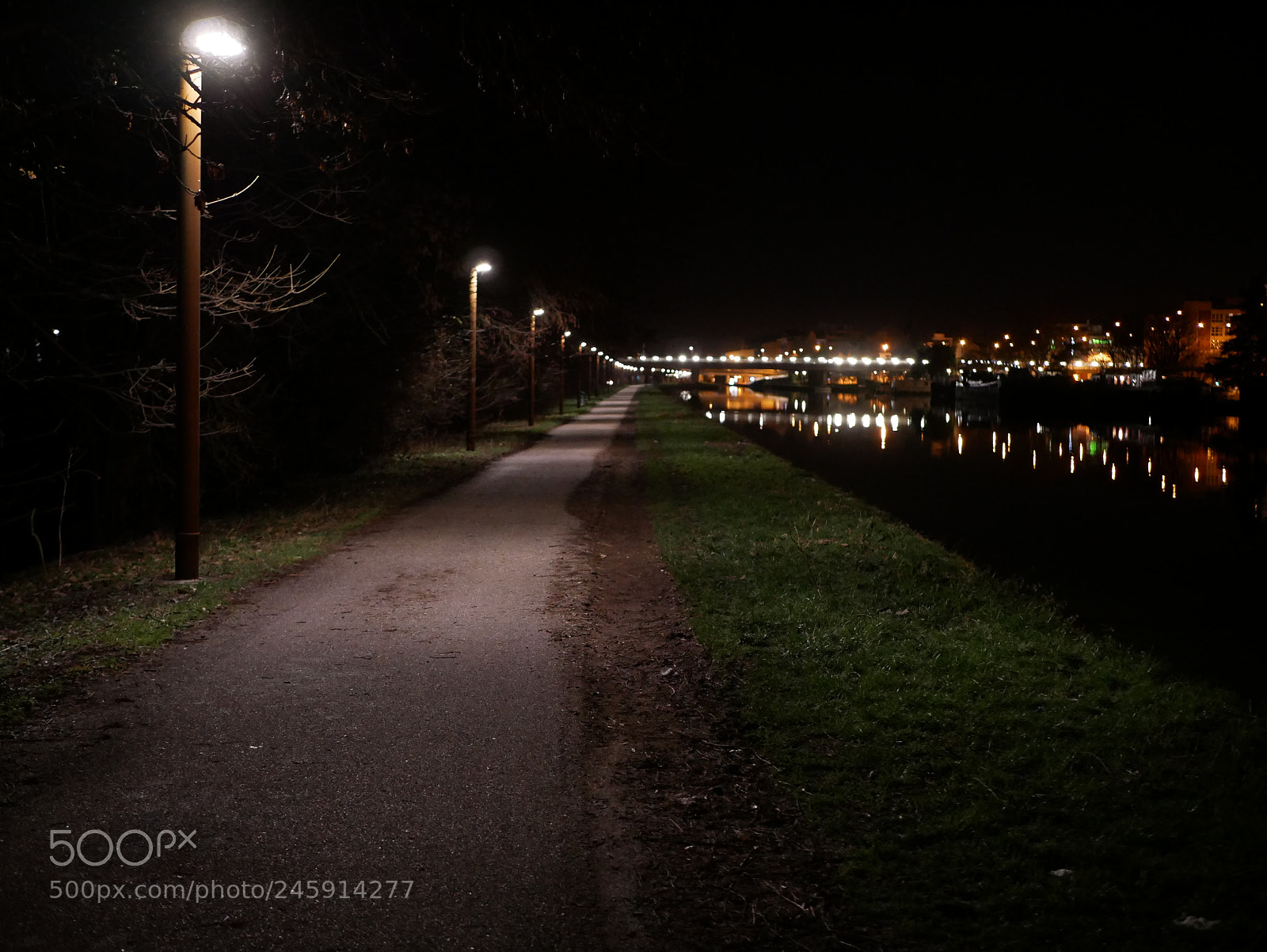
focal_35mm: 50
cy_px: 476
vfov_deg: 29.1
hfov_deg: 38.2
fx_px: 1831
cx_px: 634
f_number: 1.7
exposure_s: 1/30
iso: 1600
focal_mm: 25
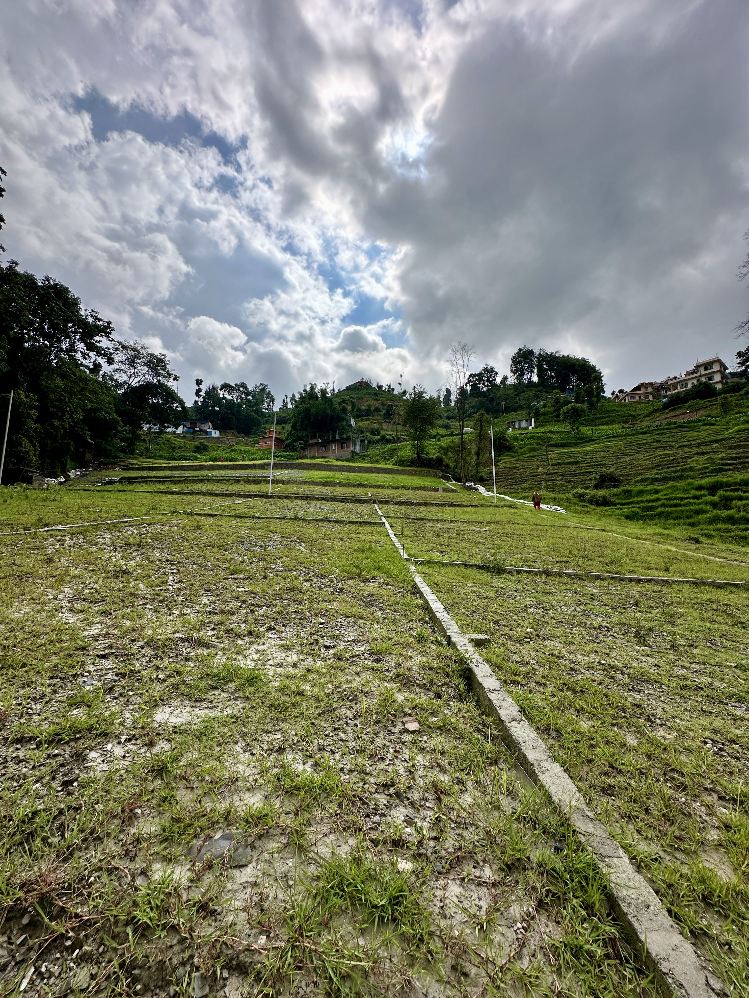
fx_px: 404
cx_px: 374
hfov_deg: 85.7
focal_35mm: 14
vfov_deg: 102.1
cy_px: 499
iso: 50
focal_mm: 2.22
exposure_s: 1/3731
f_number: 2.2
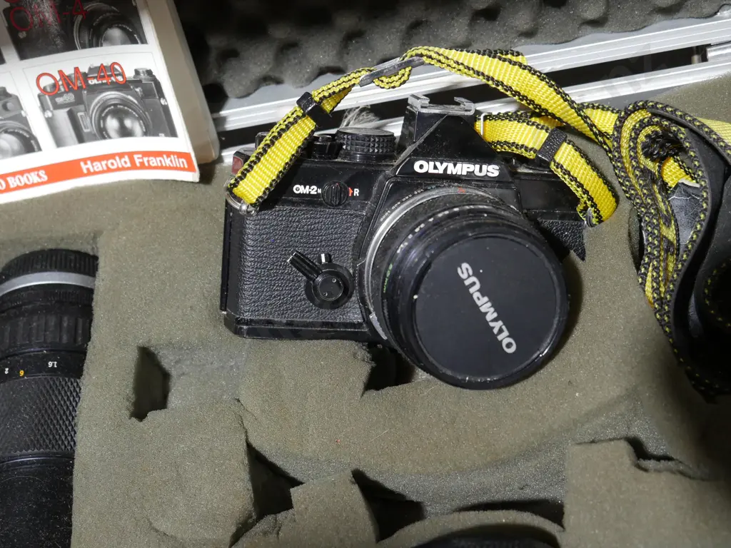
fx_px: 1140
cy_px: 274
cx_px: 366
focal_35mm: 54
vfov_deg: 27.0
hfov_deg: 35.5
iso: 1600
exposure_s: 1/60
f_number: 5.3
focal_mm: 27
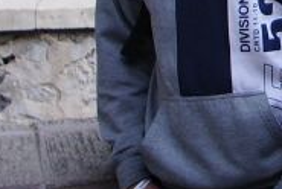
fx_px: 1232
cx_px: 527
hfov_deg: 11.9
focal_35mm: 157
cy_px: -162
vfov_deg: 8.4
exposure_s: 1/60
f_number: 2.6
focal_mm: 5.8
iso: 100
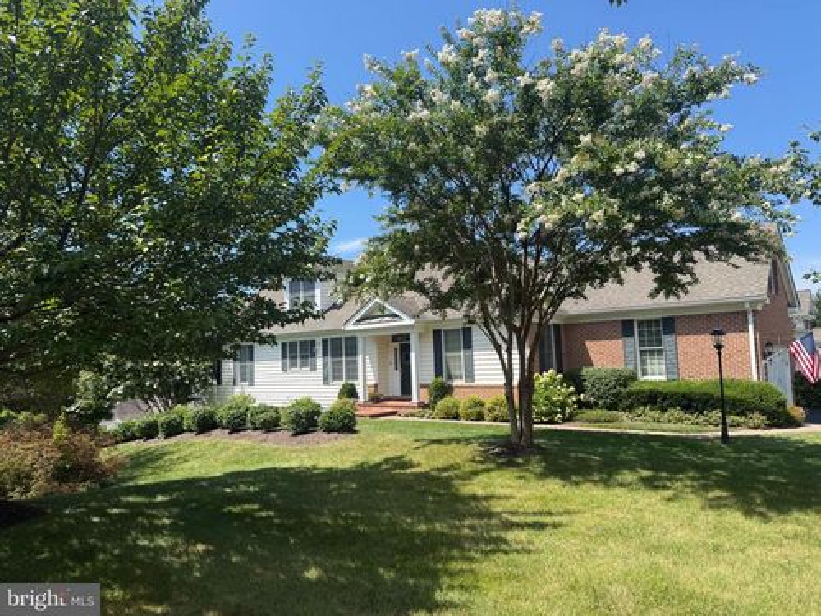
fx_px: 569
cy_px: 308
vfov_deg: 56.8
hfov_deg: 71.6
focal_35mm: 24
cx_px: 410
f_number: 1.78
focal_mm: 6.76
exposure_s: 1/2110
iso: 80
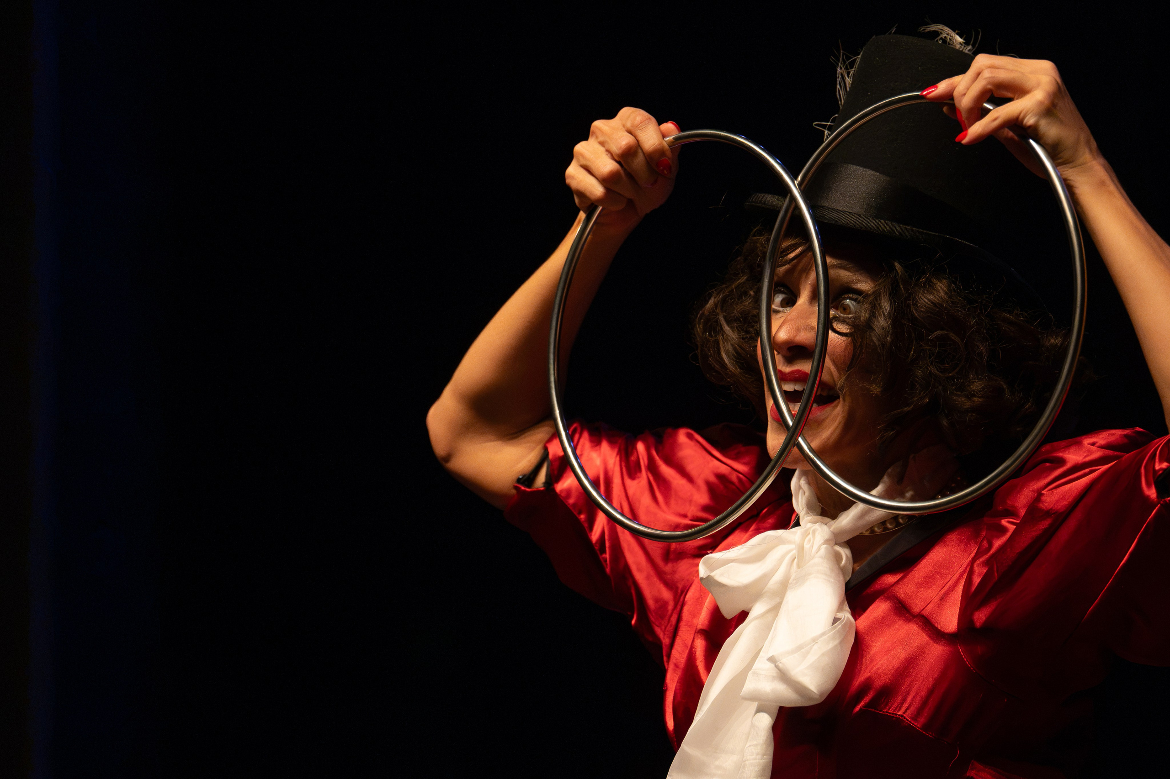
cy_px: 314
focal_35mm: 358
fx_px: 11633
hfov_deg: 5.8
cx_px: 472
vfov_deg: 3.8
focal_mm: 200
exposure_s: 1/1250
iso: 4000
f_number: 2.8
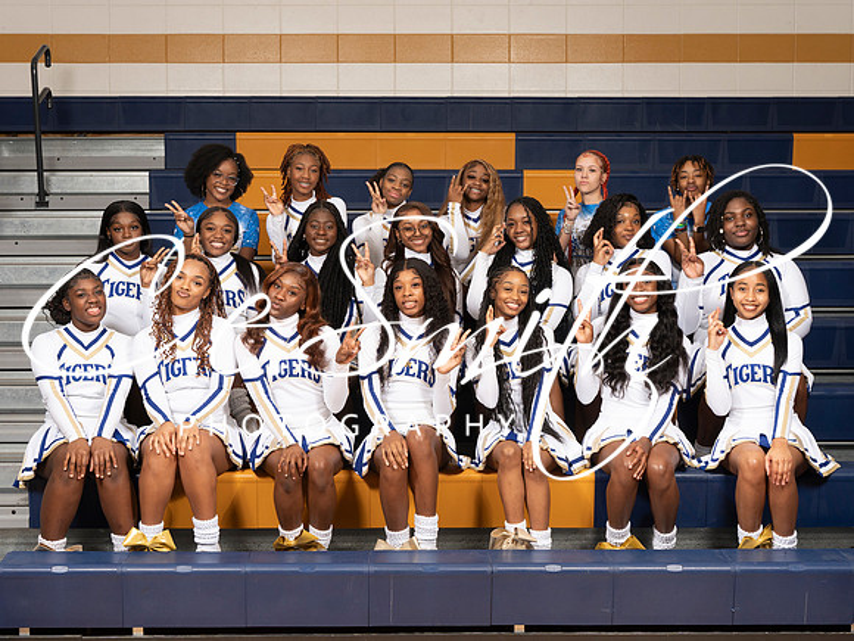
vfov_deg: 24.5
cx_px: 407
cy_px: 303
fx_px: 1478
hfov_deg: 32.2
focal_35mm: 60
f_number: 8
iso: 400
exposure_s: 1/250
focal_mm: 51
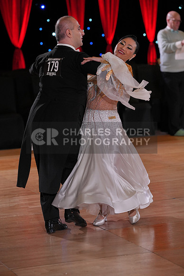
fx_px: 1019
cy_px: 138
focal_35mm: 133
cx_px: 92
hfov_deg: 10.3
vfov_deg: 15.4
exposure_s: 1/500
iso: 1600
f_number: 4
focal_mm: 133
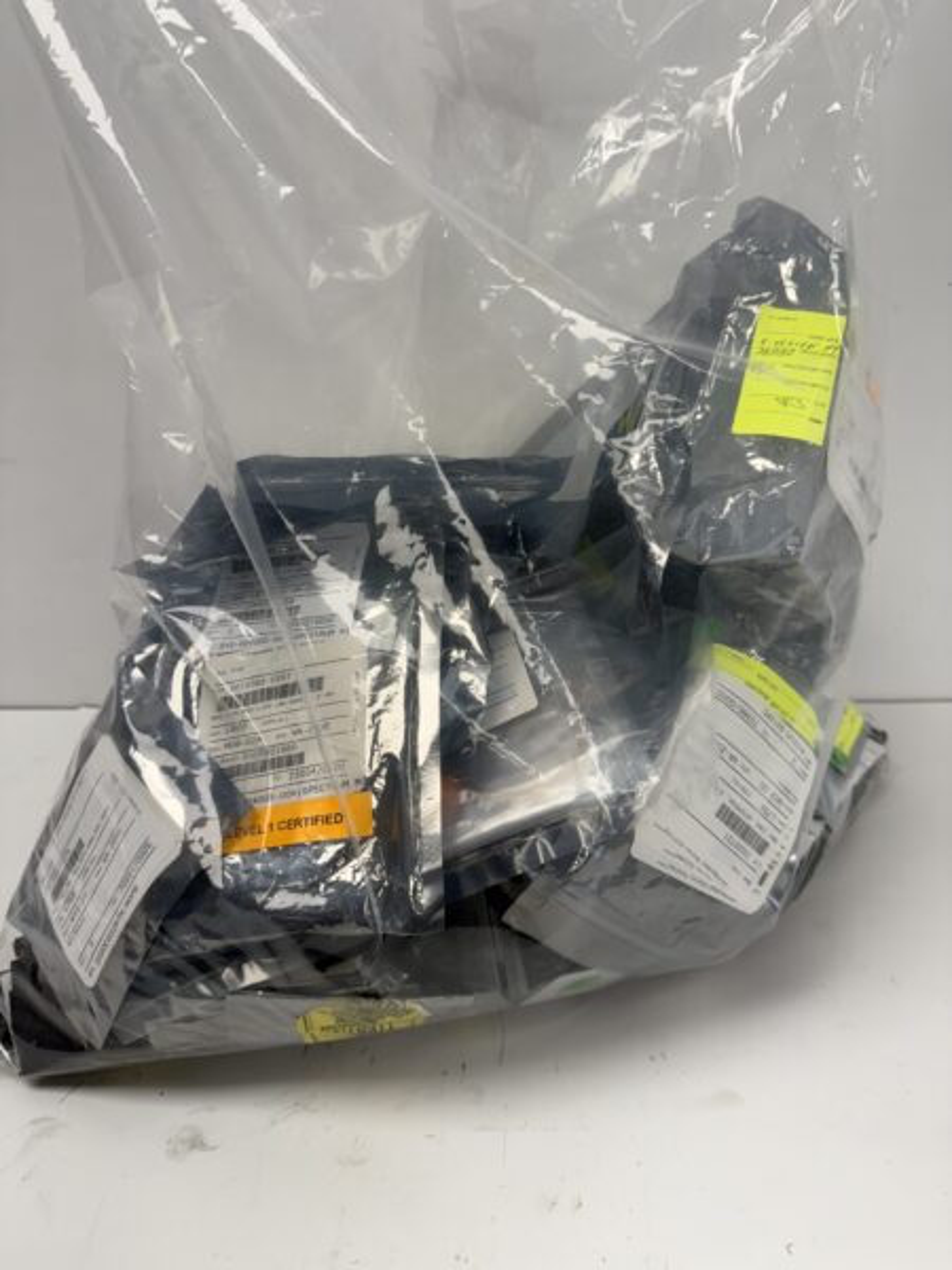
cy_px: 635
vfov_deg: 71.6
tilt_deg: -23.1
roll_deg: +1.3
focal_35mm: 24
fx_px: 880
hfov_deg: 56.8
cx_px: 476
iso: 64
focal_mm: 6.76
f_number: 1.78
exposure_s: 1/264
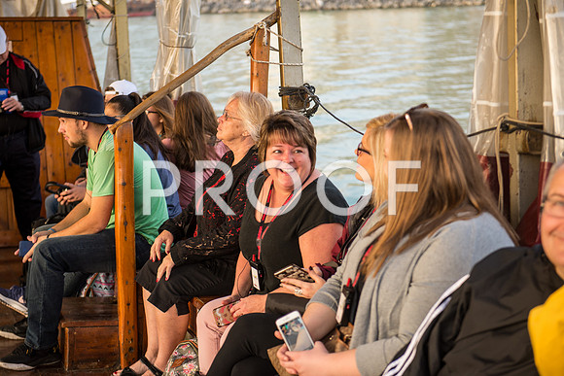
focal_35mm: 70
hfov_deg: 28.8
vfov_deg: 19.5
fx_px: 1097
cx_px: 282
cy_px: 188
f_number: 2.8
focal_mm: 70
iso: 400
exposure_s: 1/400
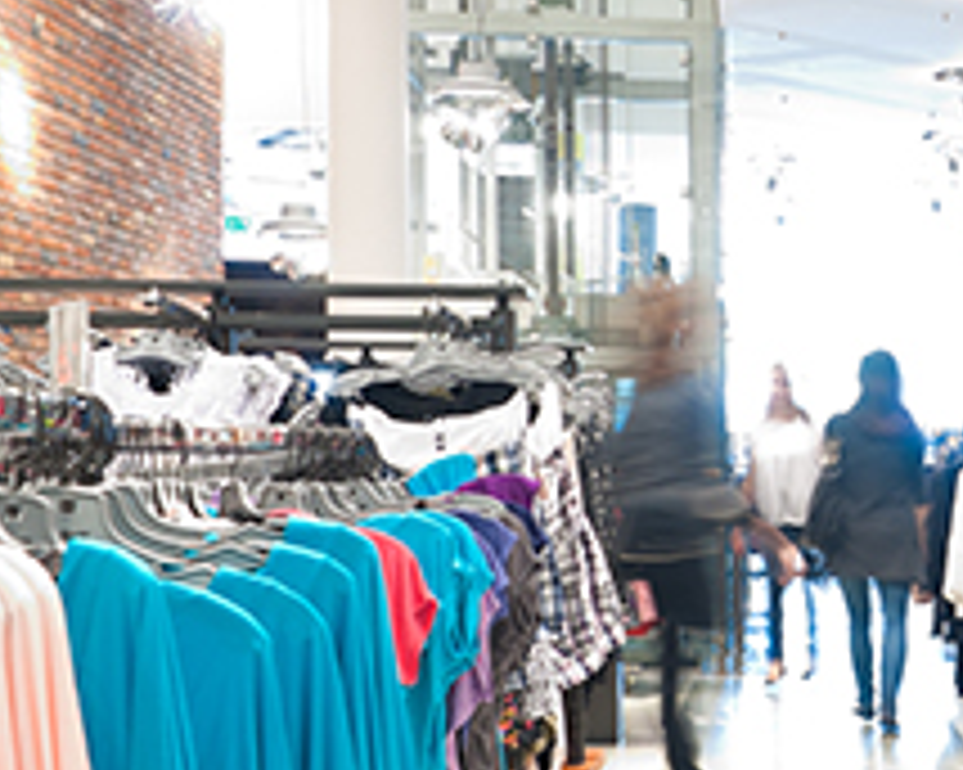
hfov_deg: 21.5
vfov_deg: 19.4
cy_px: 333
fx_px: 2251
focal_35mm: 79
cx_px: 1300
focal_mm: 20
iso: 100
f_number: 11
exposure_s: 1/2
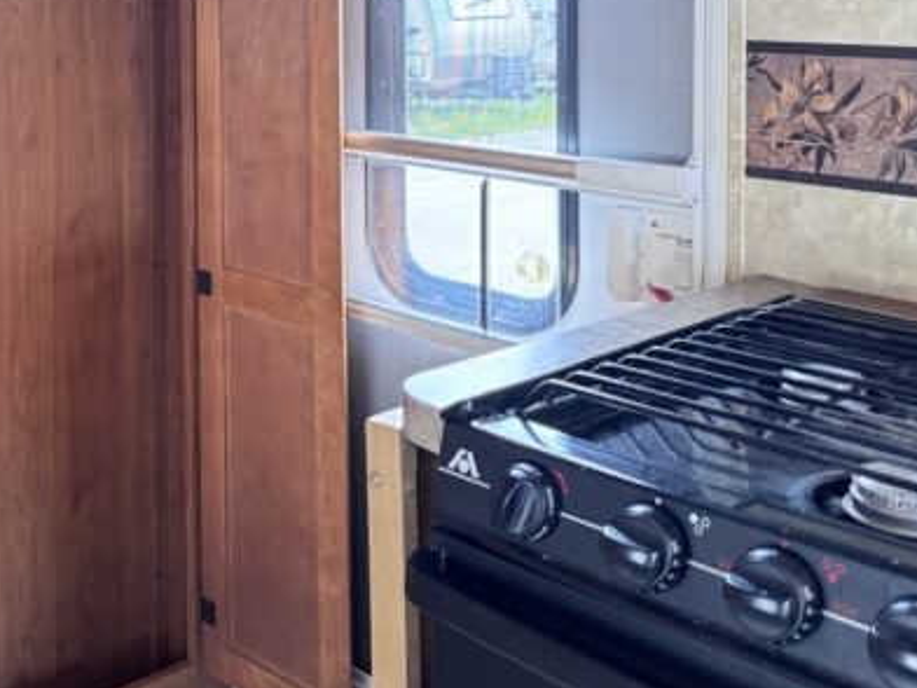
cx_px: 187
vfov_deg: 29.1
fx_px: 1245
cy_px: 21
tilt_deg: -1.1
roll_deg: +2.0
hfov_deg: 38.9
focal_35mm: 47
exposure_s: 1/55
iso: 800
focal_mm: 6.76
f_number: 1.78
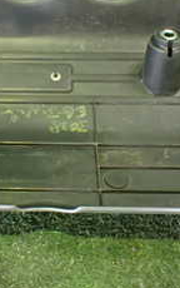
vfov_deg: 24.8
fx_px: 651
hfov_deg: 15.4
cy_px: 105
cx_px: -12
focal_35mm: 83
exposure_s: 1/30
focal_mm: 5.4
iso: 1000
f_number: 2.3
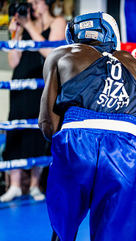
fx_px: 960
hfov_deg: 8.0
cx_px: 173
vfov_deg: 14.3
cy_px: 116
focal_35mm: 150
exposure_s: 1/800
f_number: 2
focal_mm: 81
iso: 4000
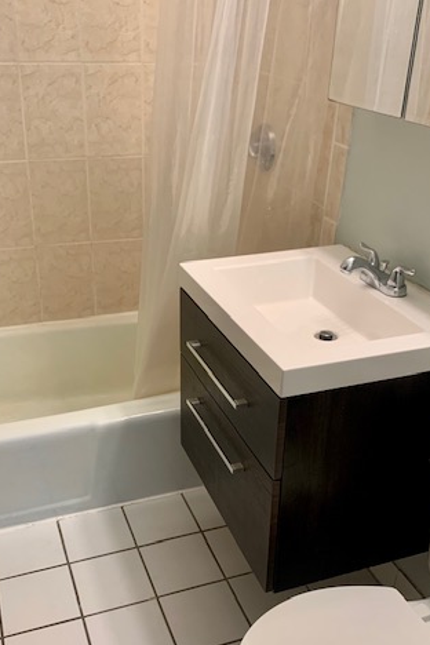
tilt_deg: -27.7
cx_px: 208
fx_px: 663
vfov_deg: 51.7
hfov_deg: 35.9
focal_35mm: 37
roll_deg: -2.2
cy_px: 372
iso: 100
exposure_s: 1/60
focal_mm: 4.25
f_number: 1.8
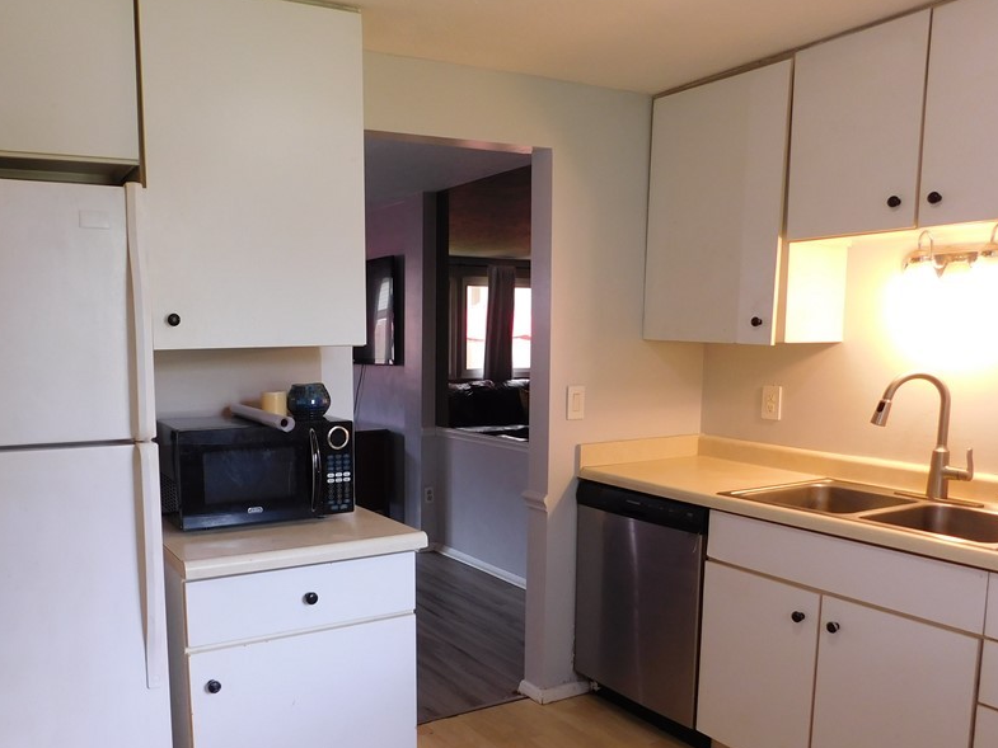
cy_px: 451
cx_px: 374
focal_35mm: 30
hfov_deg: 59.2
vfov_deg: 46.5
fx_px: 865
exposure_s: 1/30
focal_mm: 4
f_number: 3
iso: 125
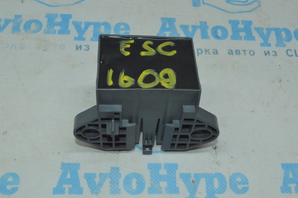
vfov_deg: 28.9
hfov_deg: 42.4
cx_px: 149
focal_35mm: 46
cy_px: 99
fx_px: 385
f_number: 29
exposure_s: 1/40
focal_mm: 31
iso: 4000
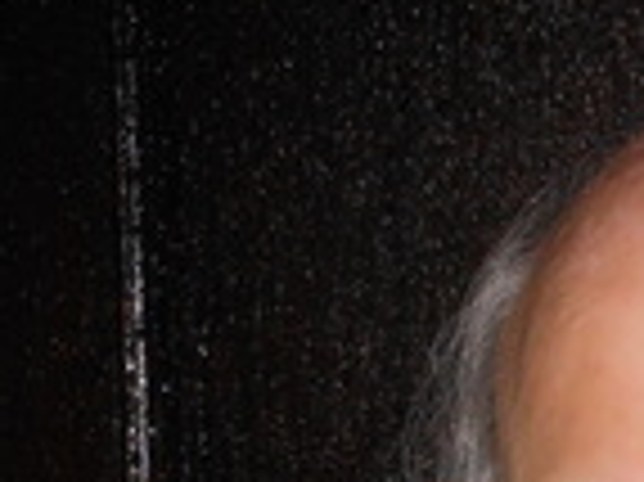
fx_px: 2547
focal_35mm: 137
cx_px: 838
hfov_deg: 13.9
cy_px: 723
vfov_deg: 10.4
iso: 200
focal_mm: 5
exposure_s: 1/25
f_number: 3.7
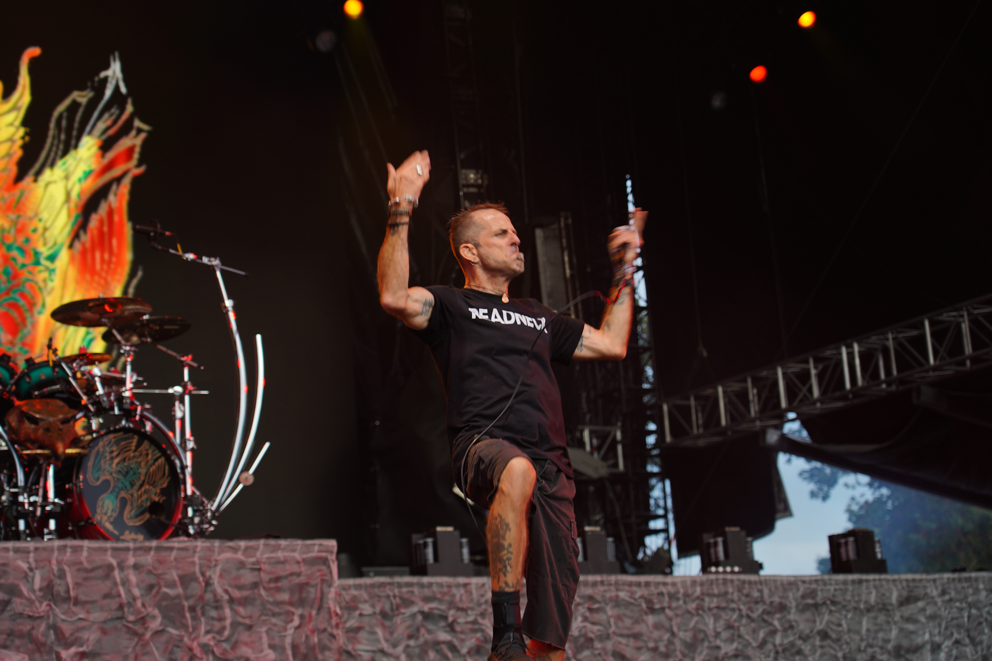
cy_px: 330
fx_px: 1874
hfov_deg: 29.7
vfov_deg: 20.0
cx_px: 496
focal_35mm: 68
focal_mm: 68
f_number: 4
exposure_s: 1/125
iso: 125
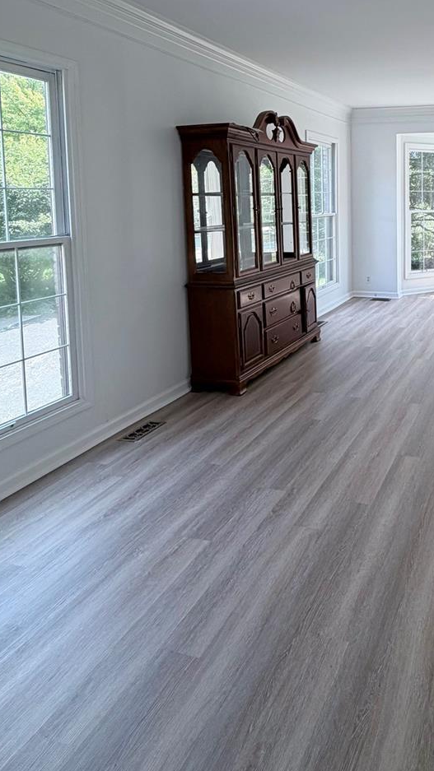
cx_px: 411
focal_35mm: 25
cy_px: 235
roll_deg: +0.3
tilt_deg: -3.8
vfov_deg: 71.1
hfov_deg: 41.4
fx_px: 512
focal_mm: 2.22
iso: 64
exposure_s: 1/120
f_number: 2.2
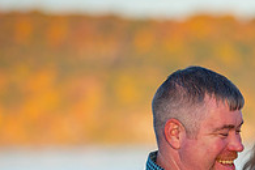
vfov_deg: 3.4
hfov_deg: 5.1
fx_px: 2847
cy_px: 245
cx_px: 252
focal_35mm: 402
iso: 640
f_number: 2.8
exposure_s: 1/6400
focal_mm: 135
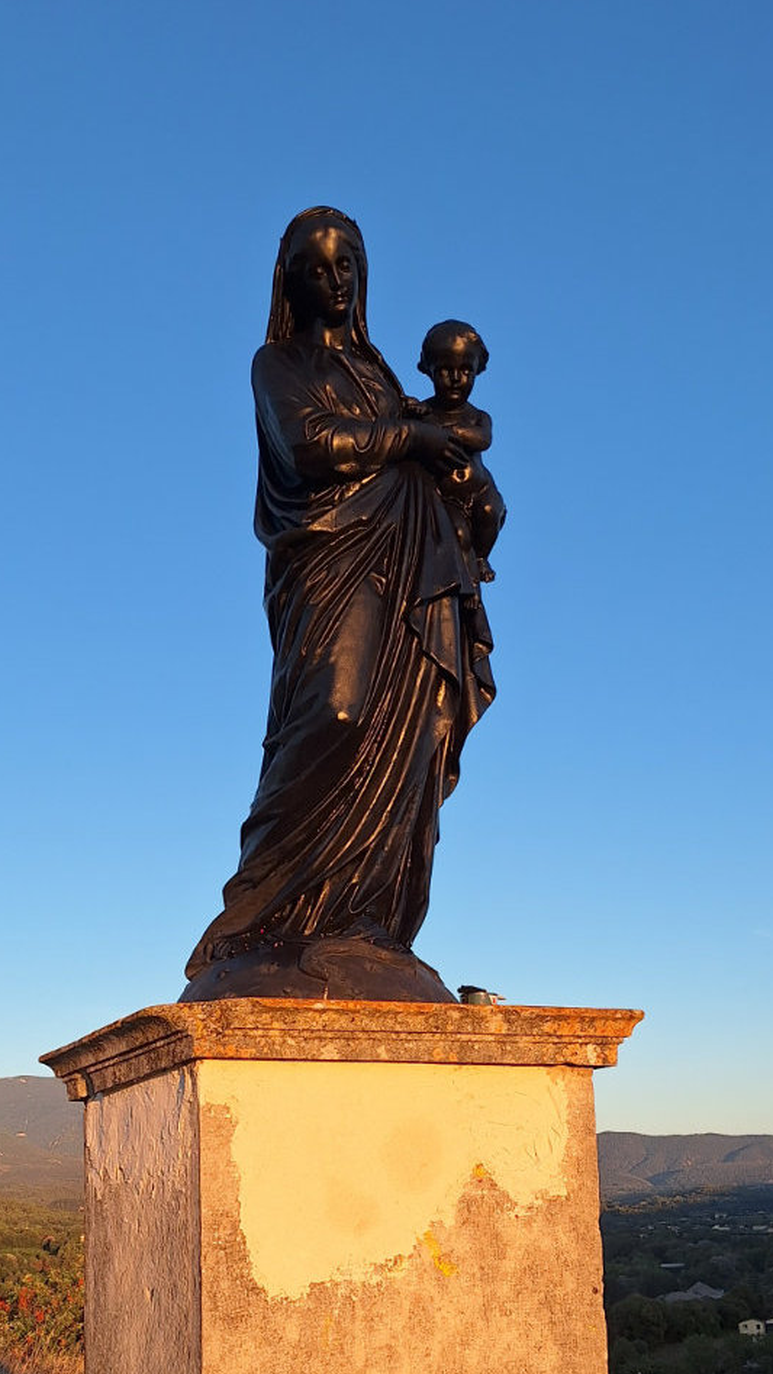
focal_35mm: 26
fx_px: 948
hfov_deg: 44.2
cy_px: 710
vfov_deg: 71.9
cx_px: 447
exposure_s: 1/859
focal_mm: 5.5
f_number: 1.8
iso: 40
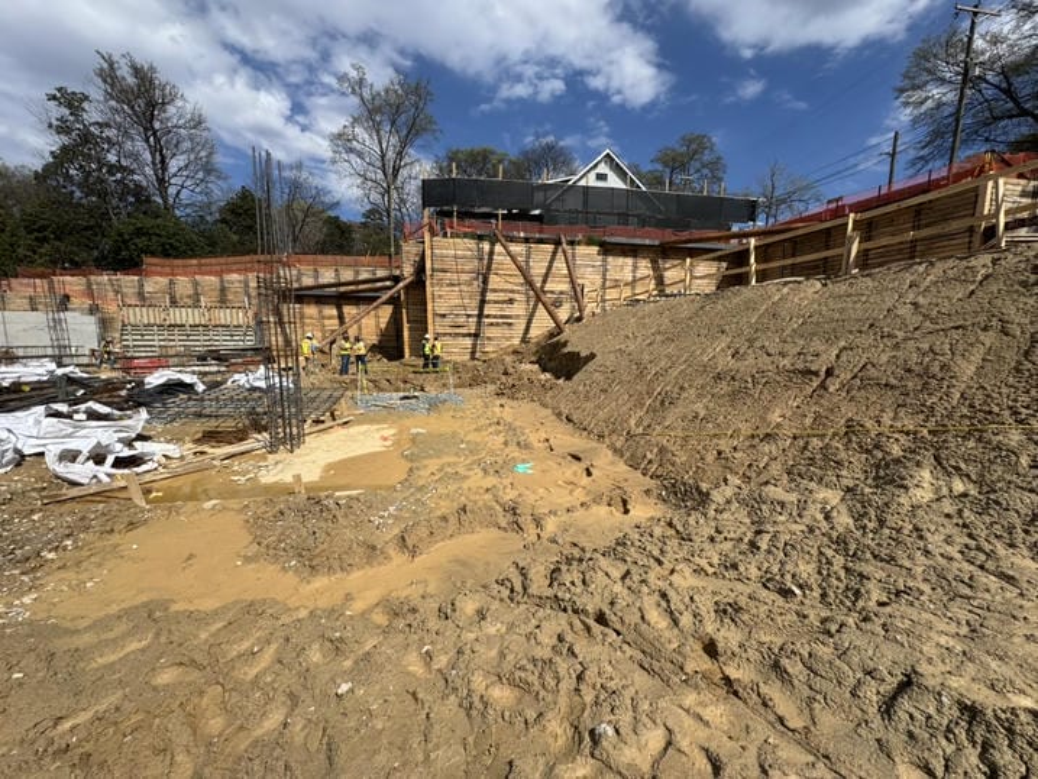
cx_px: 519
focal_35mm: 14
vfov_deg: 85.7
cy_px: 390
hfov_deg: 102.1
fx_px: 420
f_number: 2.2
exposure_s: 1/2985
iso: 50
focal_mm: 2.22
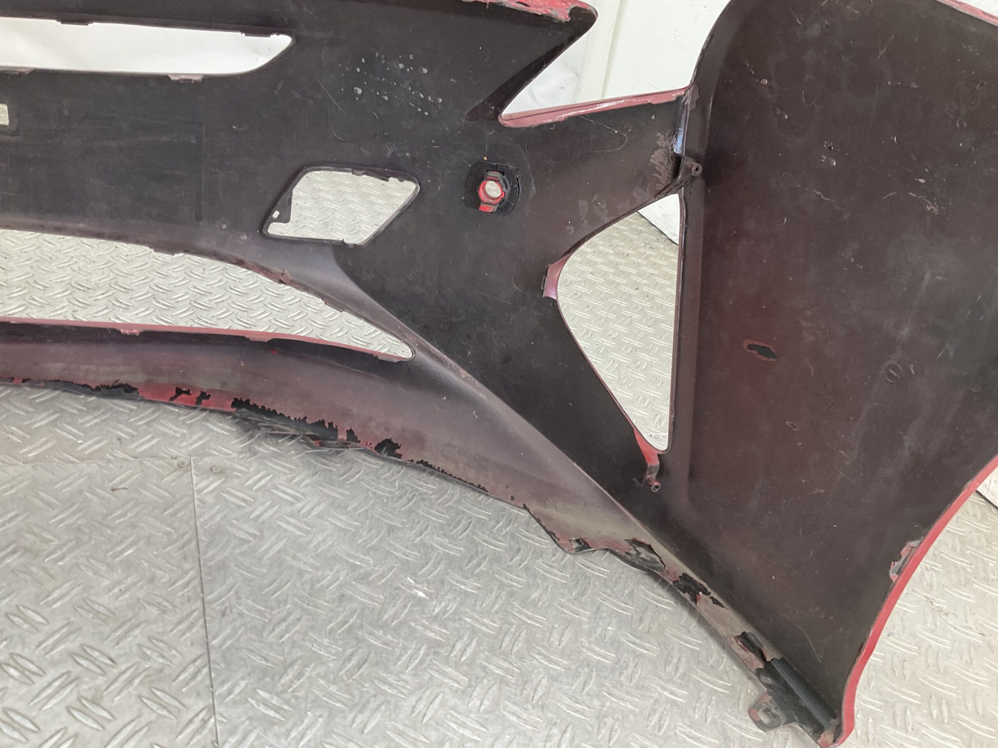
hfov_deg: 61.7
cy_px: 374
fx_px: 836
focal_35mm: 29
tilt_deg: -30.6
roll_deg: -18.7
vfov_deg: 48.2
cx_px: 499
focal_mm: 3
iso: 32
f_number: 1.8
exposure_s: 1/100
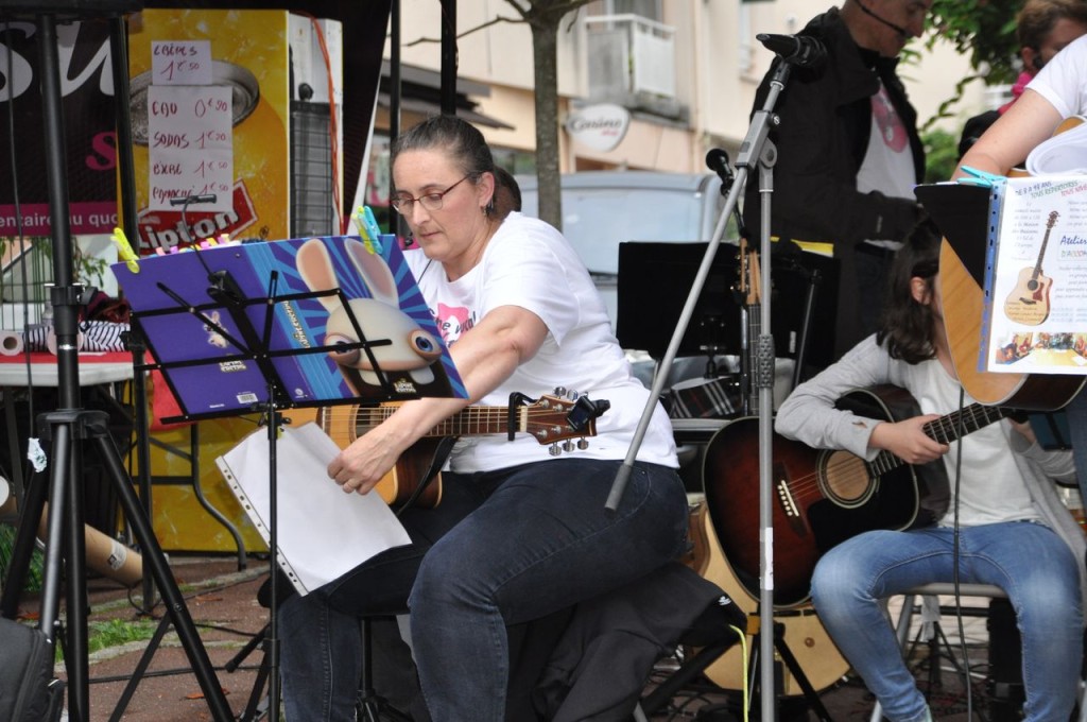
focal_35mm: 135
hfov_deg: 15.2
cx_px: 544
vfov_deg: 10.1
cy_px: 361
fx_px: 4071
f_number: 5.3
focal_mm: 90
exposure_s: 1/60
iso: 800
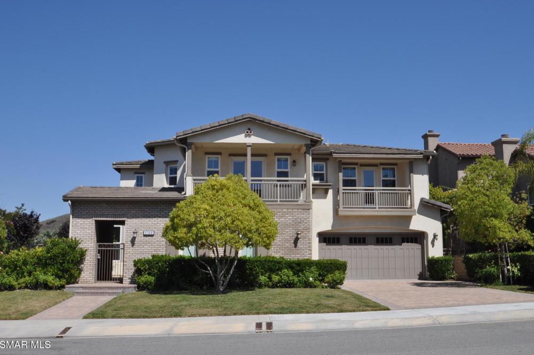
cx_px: 265
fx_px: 548
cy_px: 179
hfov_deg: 51.9
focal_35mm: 37
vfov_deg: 35.9
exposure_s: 1/400
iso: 200
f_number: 10
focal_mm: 24
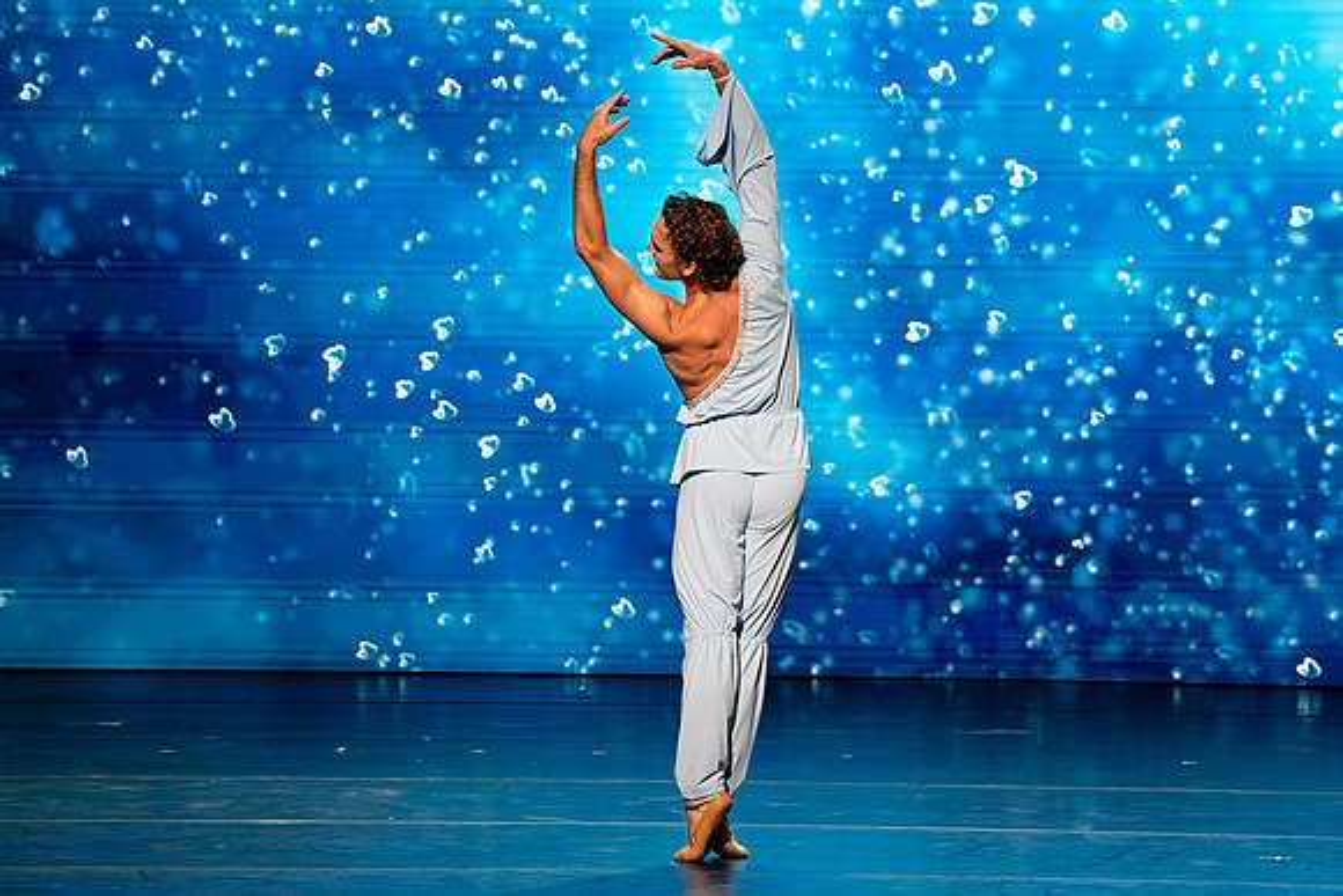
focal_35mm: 374
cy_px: 374
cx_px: 689
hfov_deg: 5.5
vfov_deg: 3.7
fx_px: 13966
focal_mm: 318
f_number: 5.6
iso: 6400
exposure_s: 1/400
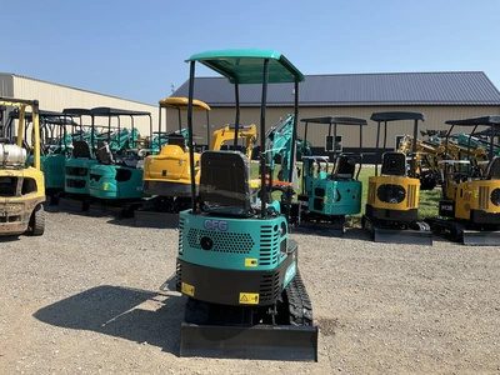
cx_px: 250
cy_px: 188
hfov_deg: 61.7
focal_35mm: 29
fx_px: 419
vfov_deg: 48.2
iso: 25
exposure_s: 1/1311
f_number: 1.8
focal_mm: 3
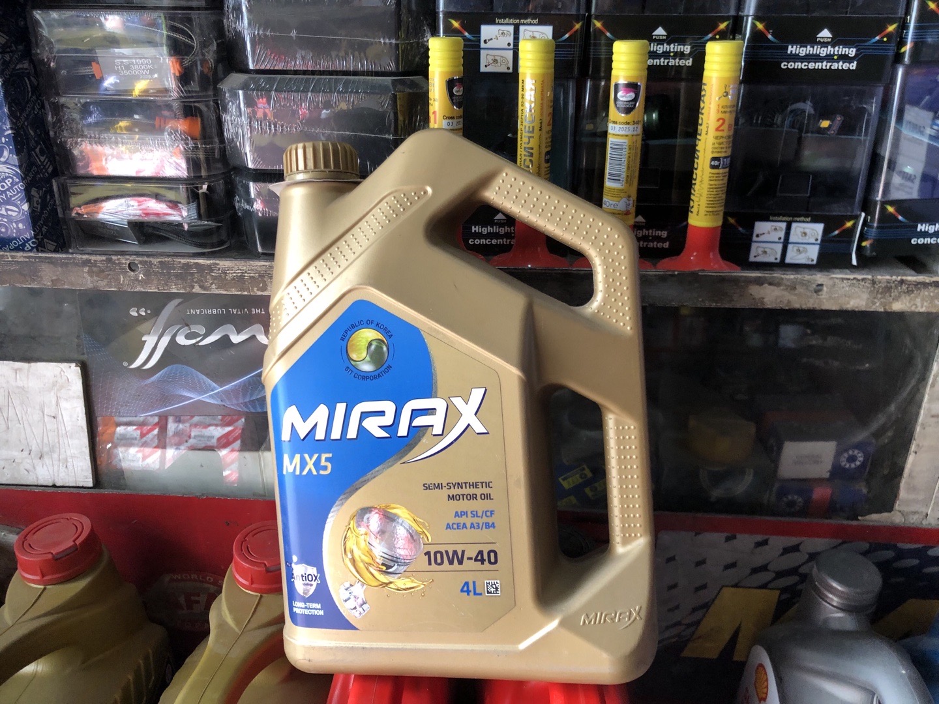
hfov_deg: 63.4
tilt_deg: -25.0
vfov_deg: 49.7
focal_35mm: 28
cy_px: 352
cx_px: 470
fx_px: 760
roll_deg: -3.2
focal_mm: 4
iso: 40
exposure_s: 1/30
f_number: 1.8
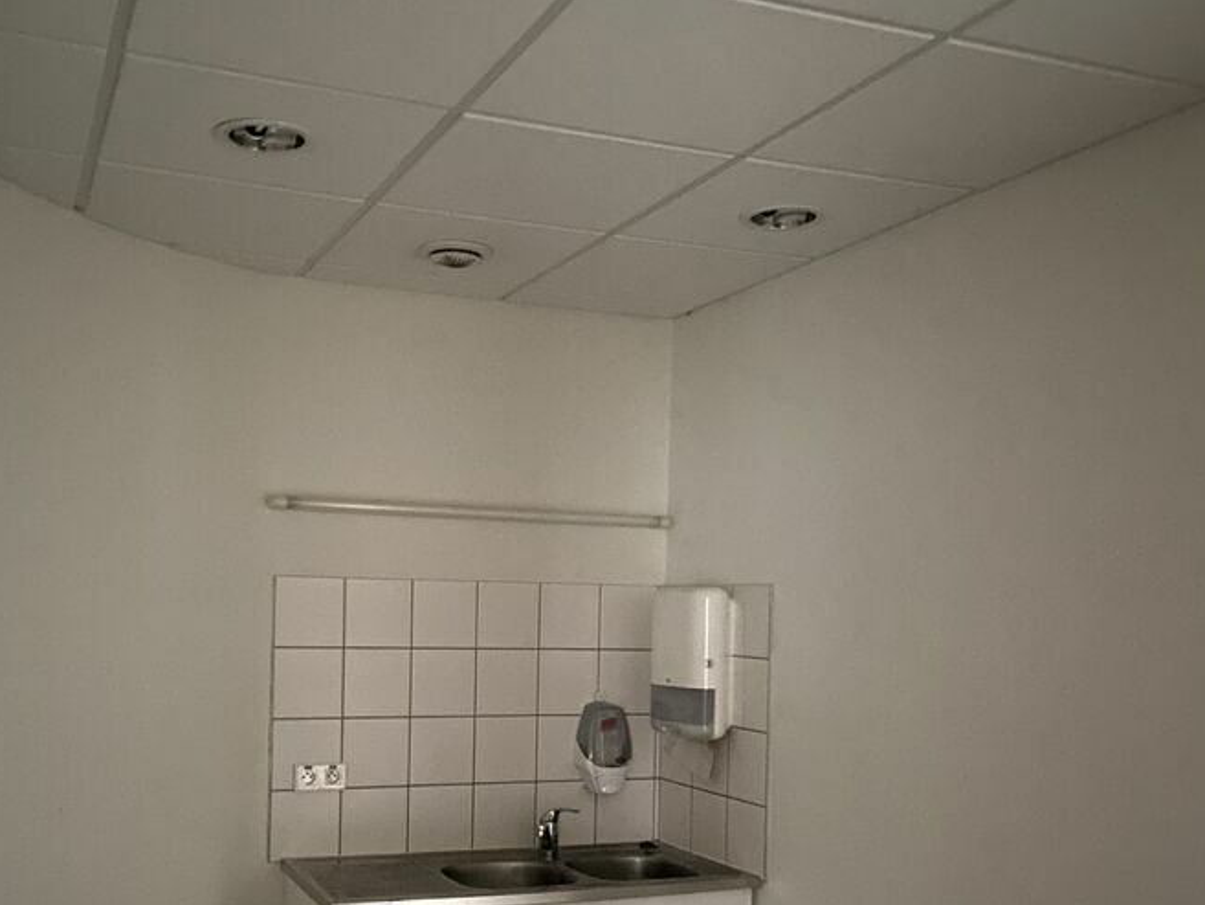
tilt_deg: -3.0
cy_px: 646
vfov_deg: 37.1
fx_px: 1323
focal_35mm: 38
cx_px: 517
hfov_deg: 48.8
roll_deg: -1.4
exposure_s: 1/4
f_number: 1.8
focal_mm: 4.25
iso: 1000
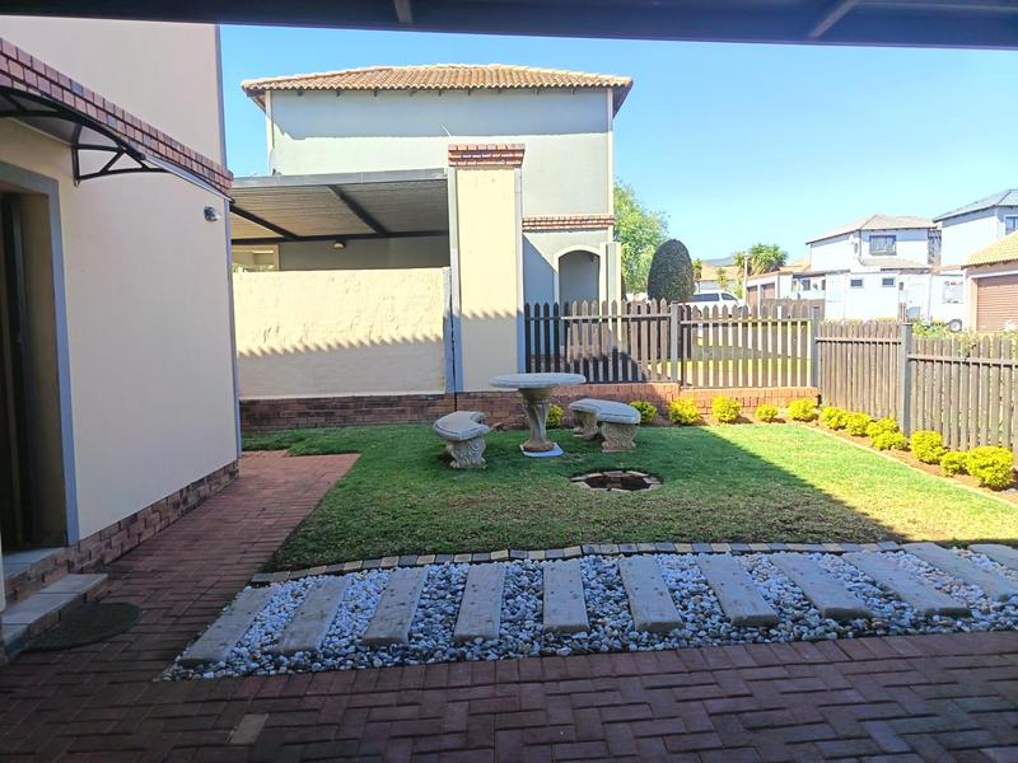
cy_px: 382
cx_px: 509
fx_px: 706
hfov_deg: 71.6
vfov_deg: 56.8
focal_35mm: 24
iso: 100
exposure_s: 1/245
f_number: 1.75
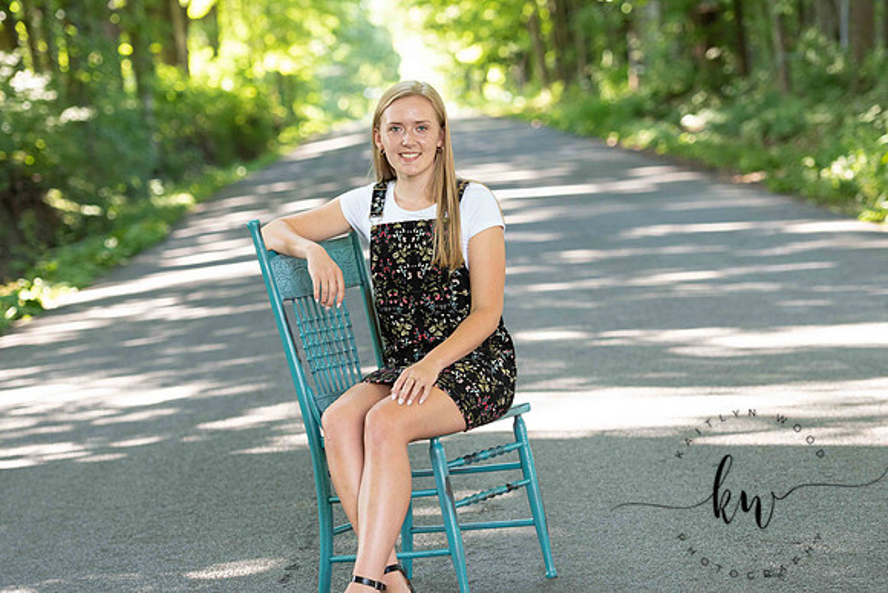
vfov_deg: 11.4
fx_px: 2980
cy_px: 296
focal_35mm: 121
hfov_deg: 16.9
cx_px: 444
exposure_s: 1/200
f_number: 3.5
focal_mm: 100
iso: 640
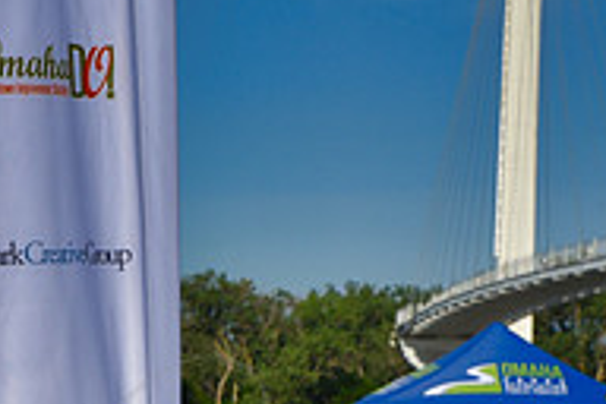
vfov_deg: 9.3
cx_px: -259
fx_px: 2441
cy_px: 560
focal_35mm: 145
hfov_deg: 13.5
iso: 200
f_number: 11
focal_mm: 48
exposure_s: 1/500
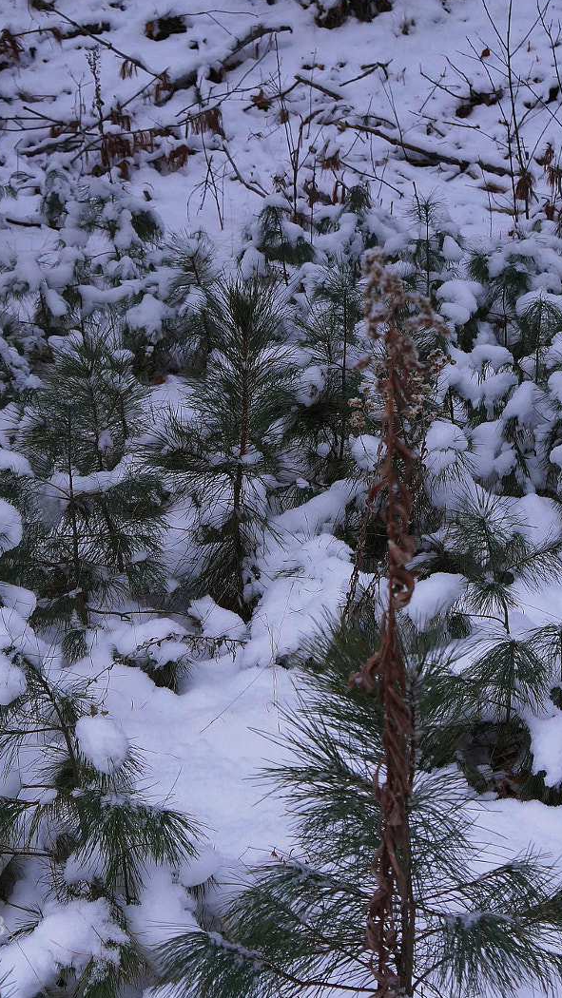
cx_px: 268
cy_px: 495
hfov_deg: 18.0
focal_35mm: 67
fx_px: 1774
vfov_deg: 31.4
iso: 400
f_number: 6.3
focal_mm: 28
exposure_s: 1/60
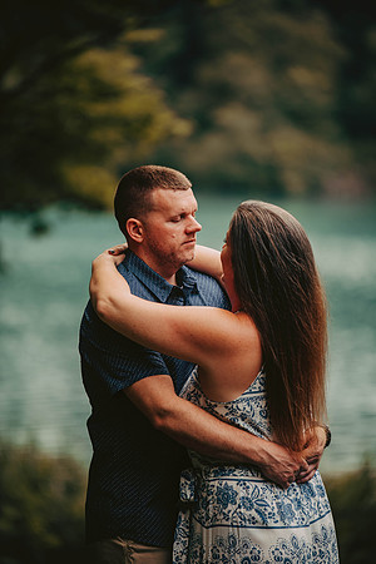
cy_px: 282
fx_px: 3133
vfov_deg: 10.3
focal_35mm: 200
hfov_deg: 6.9
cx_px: 188
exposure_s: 1/125
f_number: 2.8
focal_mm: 200
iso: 320
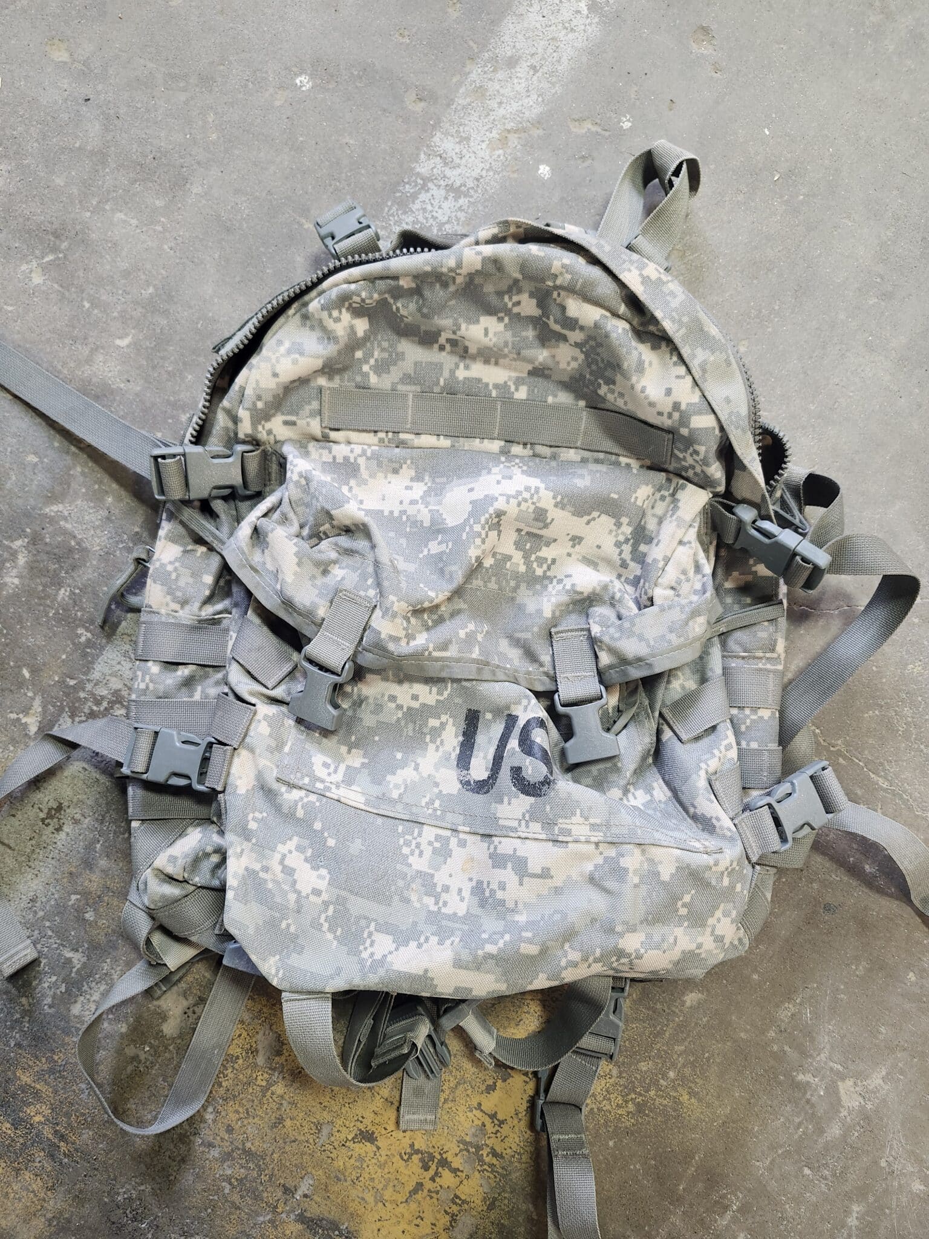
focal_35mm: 23
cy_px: 620
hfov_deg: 58.9
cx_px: 464
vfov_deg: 73.9
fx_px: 823
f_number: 1.8
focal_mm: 5.54
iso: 400
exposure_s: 1/120
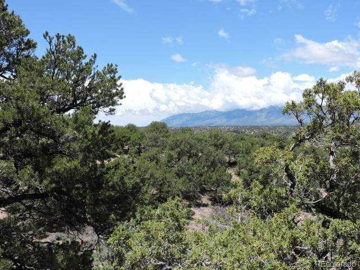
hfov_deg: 46.8
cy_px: 135
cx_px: 180
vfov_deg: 36.0
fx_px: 416
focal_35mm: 40
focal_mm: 7.1
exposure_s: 1/800
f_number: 3.3
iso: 100
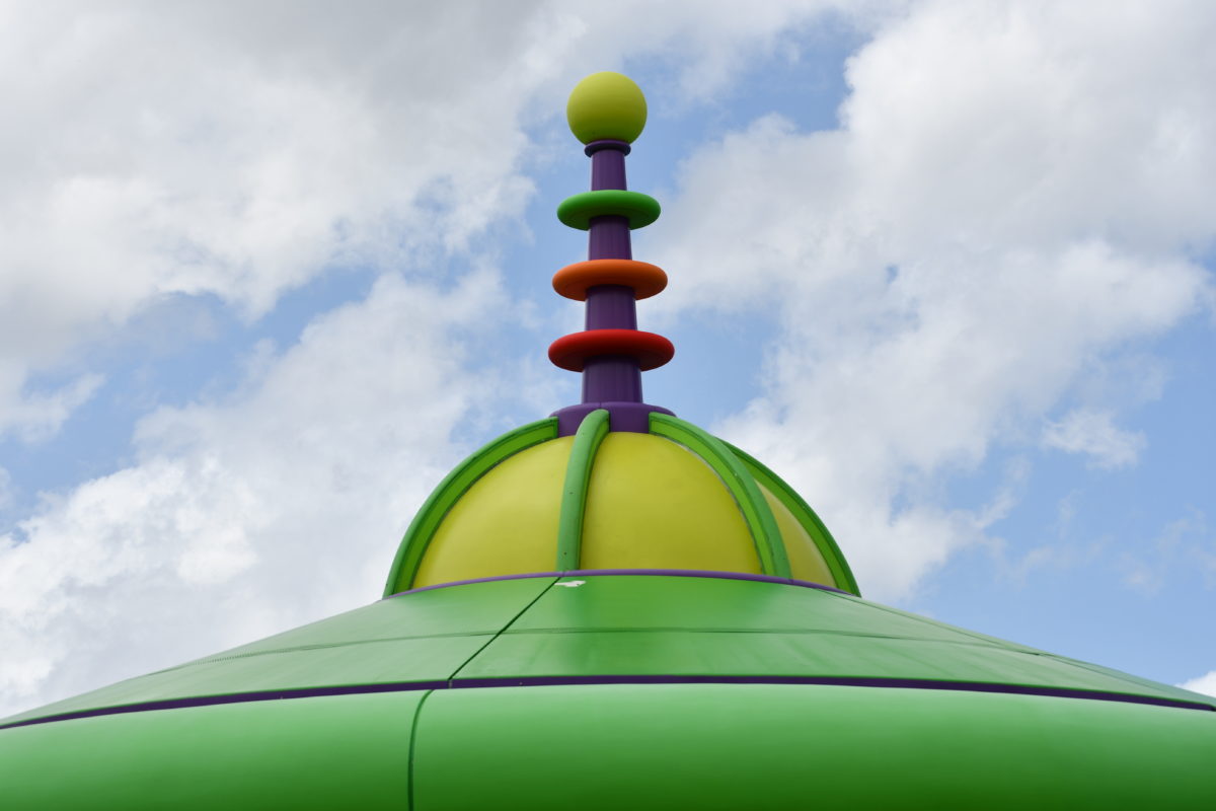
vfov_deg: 13.4
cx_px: 608
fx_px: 3445
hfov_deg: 20.0
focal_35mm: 102
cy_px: 406
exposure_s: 1/400
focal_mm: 68
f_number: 10
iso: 100
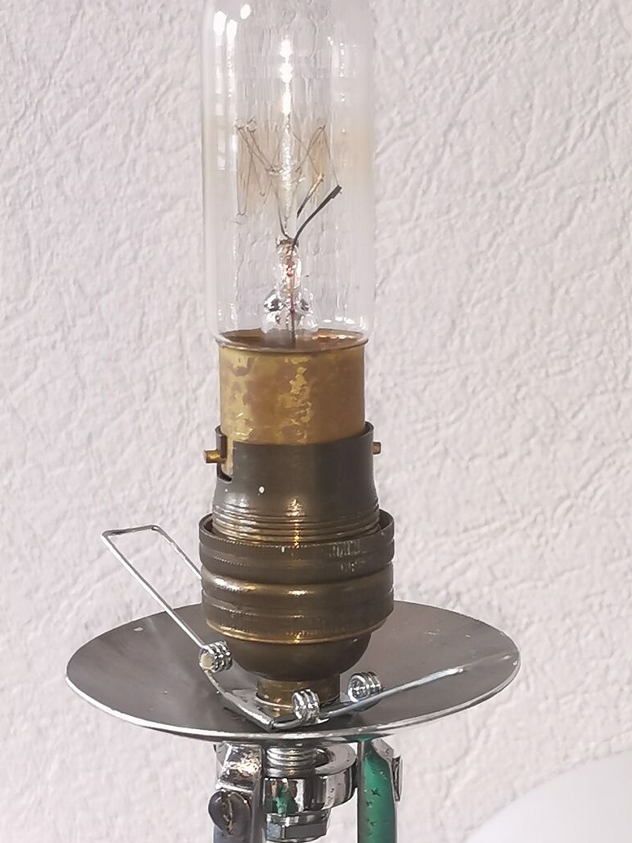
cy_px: 554
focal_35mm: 83
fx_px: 2020
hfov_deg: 17.6
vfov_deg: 23.5
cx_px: 502
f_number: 1.8
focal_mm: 5.58
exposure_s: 1/50
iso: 200
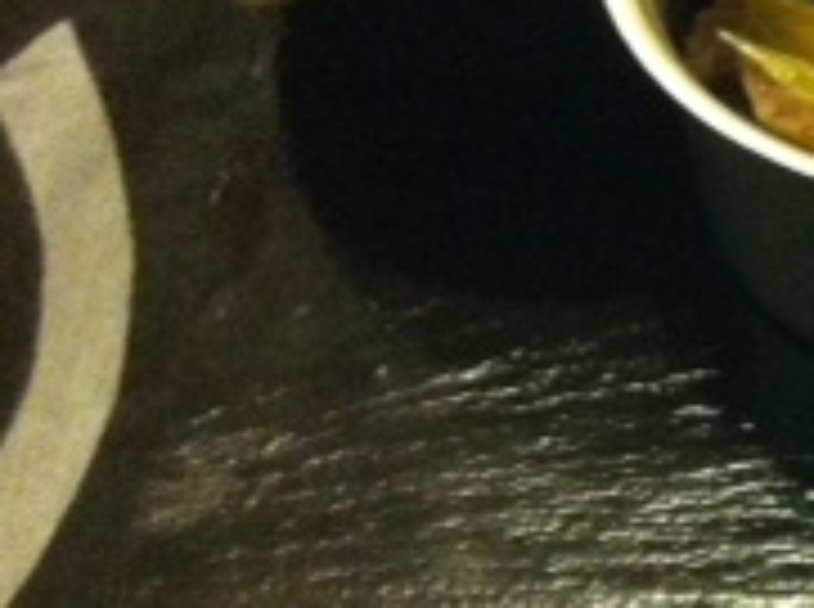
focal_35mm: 124
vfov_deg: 11.9
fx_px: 2910
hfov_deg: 14.4
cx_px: 1354
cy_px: 477
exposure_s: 1/15
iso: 640
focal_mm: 3.85
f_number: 2.8
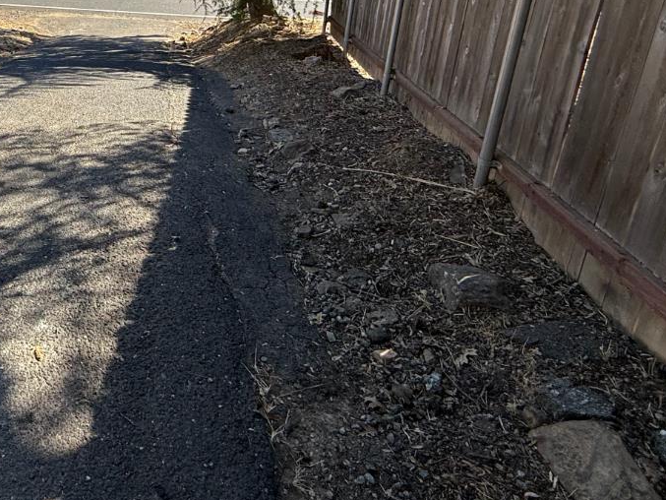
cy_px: 75
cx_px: 63
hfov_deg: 51.3
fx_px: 597
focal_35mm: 31
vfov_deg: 42.6
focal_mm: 2.22
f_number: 2.2
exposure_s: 1/559
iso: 50
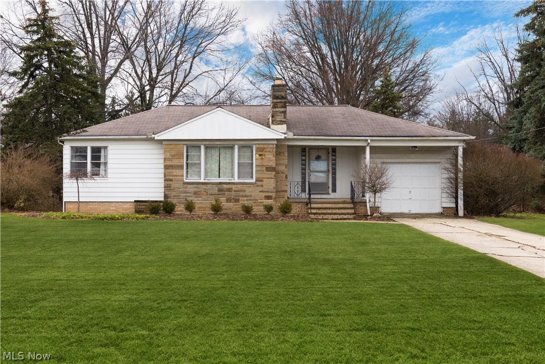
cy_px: 182
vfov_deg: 30.5
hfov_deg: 44.5
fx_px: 666
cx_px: 272
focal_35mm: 44
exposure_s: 1/80
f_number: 9
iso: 100
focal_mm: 44
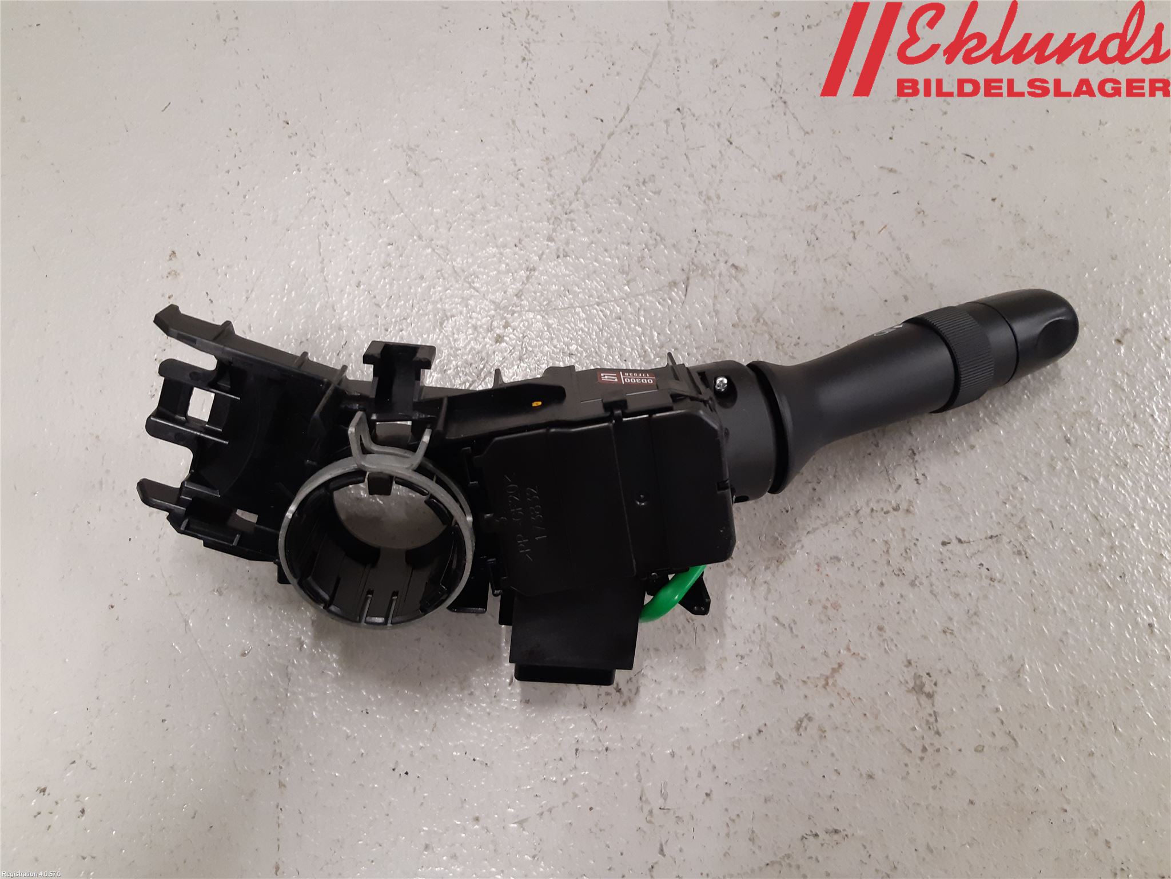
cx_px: 586
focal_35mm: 26
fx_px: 880
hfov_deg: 67.3
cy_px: 440
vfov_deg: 53.1
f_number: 1.7
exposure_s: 1/50
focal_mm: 3.93
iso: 200
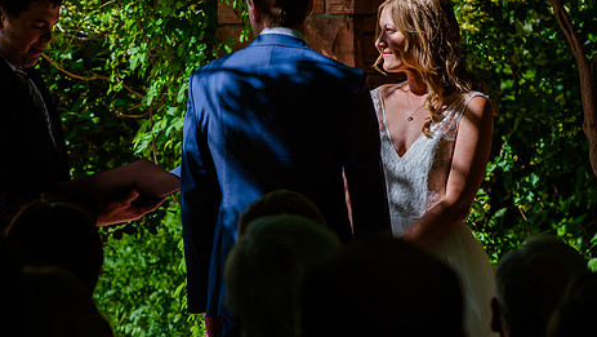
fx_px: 3738
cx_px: 277
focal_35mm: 236
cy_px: 111
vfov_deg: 5.2
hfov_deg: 9.1
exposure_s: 1/400
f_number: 8
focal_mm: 180
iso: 400
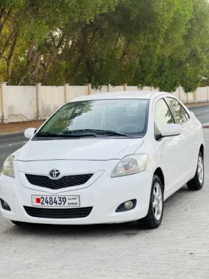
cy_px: 140
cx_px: 104
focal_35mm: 77
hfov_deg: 19.1
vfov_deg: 25.3
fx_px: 620
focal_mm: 9
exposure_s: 1/121
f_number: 2.8
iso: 20
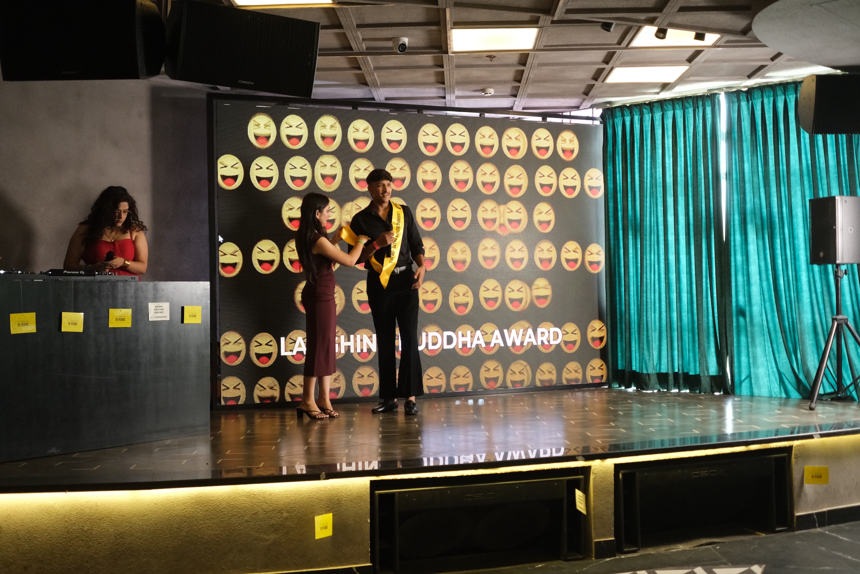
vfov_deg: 32.6
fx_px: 979
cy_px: 287
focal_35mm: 41
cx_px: 430
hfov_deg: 47.4
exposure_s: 1/100
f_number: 2.8
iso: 2500
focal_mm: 27
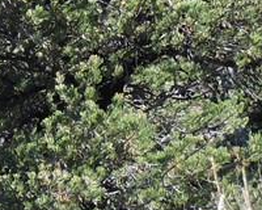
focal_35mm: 429
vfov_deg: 3.6
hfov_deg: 4.4
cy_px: -146
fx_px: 3327
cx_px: -427
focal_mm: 9.8
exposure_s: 1/320
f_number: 3.7
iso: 100
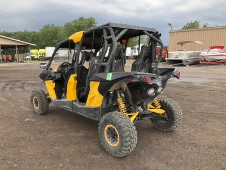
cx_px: 113
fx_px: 189
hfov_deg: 61.7
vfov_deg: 48.2
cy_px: 85
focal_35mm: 29
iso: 25
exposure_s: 1/442
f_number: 1.8
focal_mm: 3
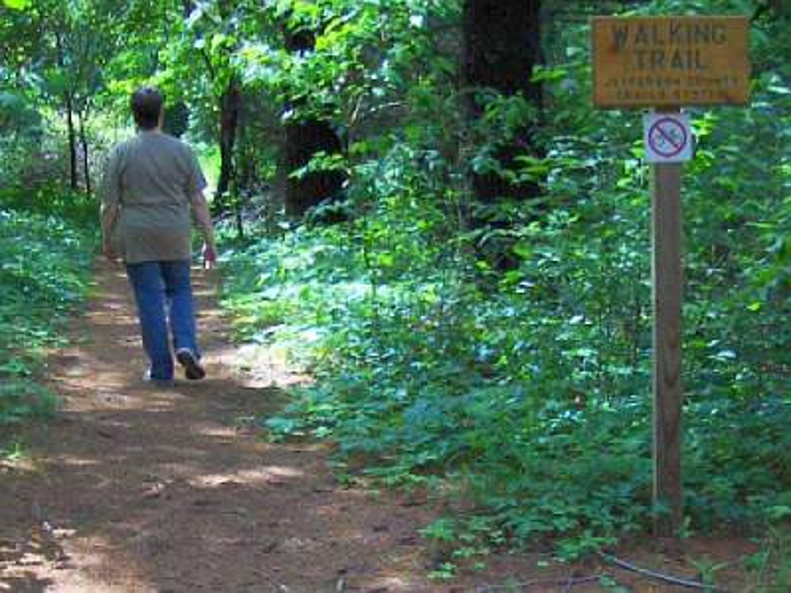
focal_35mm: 41
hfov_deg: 45.8
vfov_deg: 35.1
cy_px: 296
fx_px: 937
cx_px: 396
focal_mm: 6.5
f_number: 3.5
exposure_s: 1/143
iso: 200
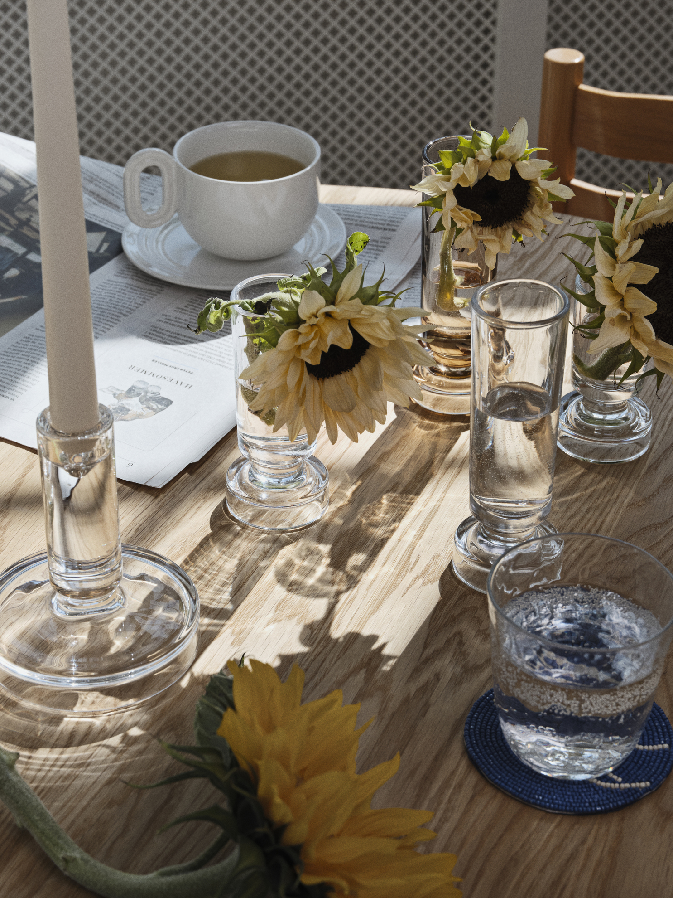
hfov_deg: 18.7
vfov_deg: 24.7
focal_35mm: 79
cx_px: 336
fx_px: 2048
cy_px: 449
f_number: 16
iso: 400
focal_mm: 100
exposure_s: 1/125
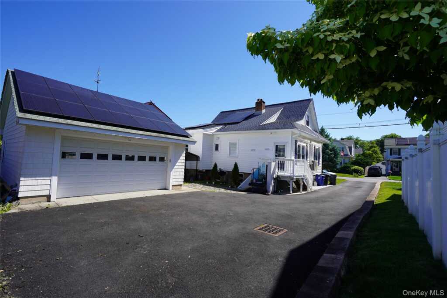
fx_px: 199
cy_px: 149
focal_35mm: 16
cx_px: 224
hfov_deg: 96.7
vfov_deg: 73.8
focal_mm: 16
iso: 100
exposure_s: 1/200
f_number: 10
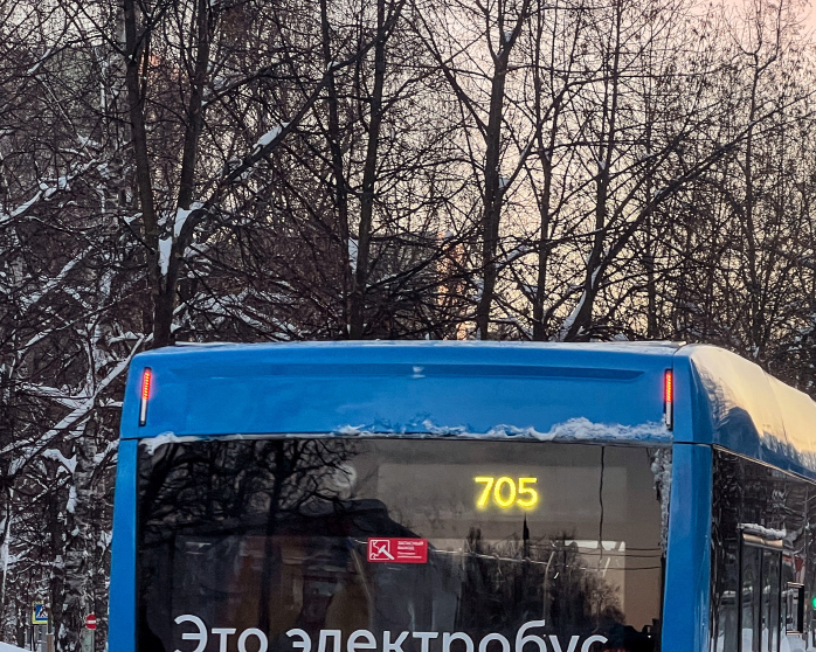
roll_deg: +0.5
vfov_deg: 11.0
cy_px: 501
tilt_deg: +3.3
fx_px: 3380
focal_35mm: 140
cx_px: 482
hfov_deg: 13.8
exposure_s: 1/99
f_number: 2.8
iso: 64
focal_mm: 9
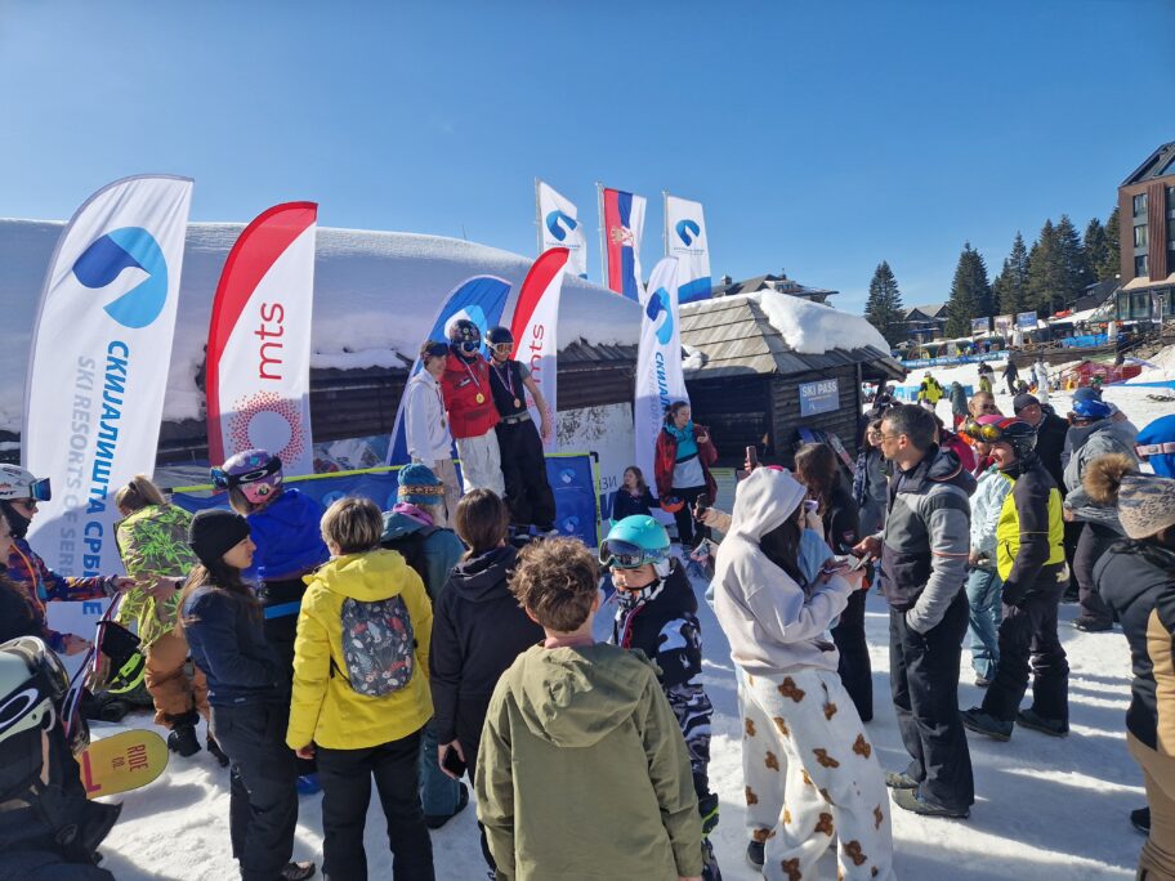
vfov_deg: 58.9
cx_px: 588
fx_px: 781
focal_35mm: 23
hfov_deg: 73.9
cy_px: 440
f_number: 1.8
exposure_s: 1/1724
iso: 50
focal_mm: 5.4
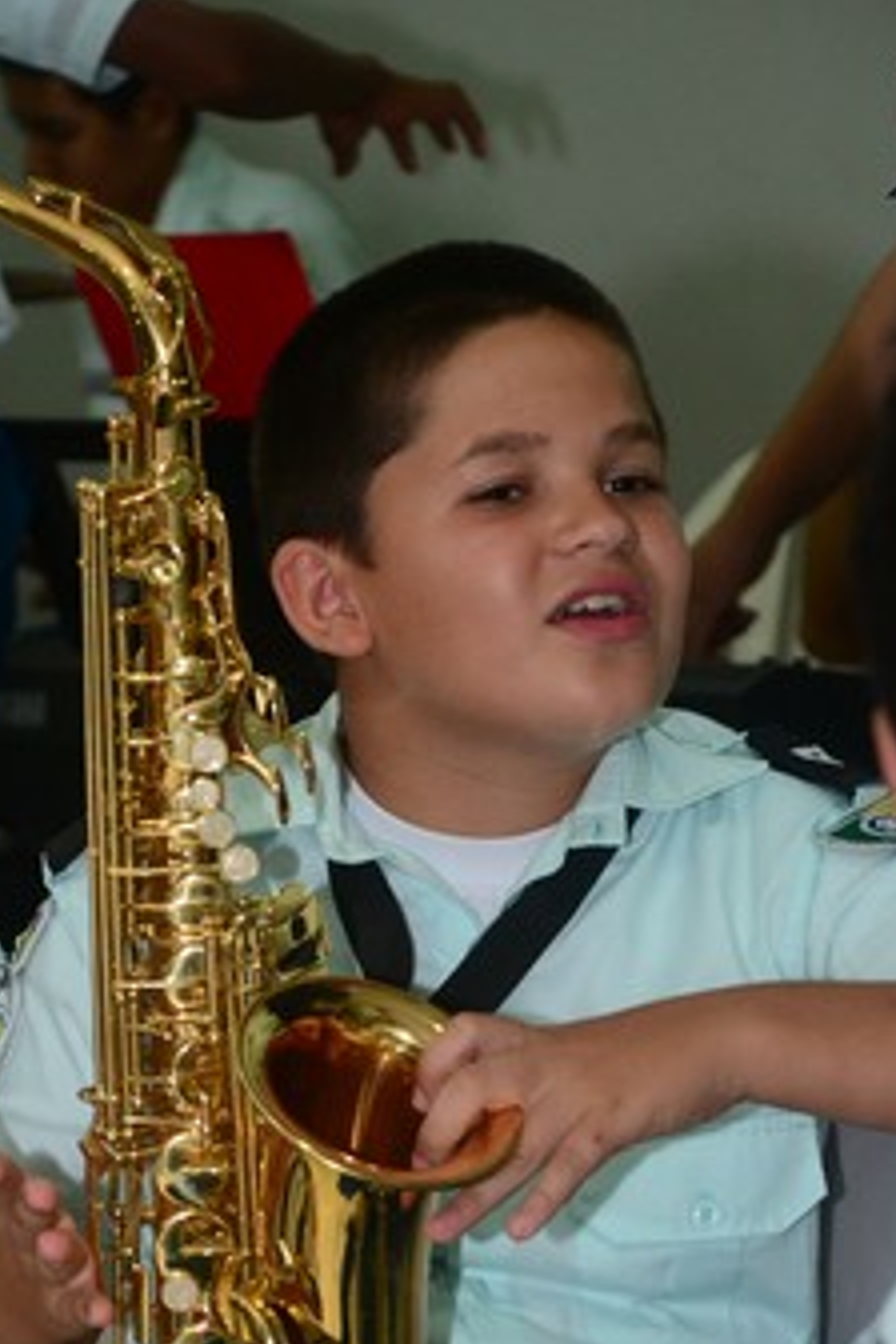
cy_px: 820
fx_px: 6757
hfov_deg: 7.6
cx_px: 356
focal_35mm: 181
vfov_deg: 11.4
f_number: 5.6
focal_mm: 90
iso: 1600
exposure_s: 1/100
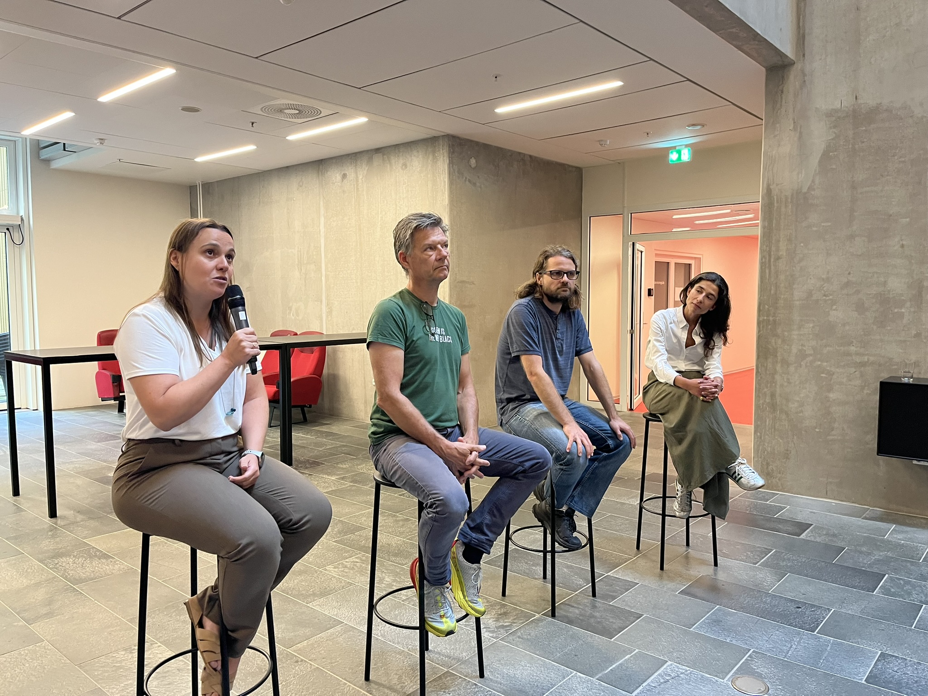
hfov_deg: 67.3
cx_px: 464
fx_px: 697
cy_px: 348
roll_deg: +0.8
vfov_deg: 53.1
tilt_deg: -4.1
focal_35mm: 26
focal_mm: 5.1
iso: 200
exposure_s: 1/50
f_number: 1.6
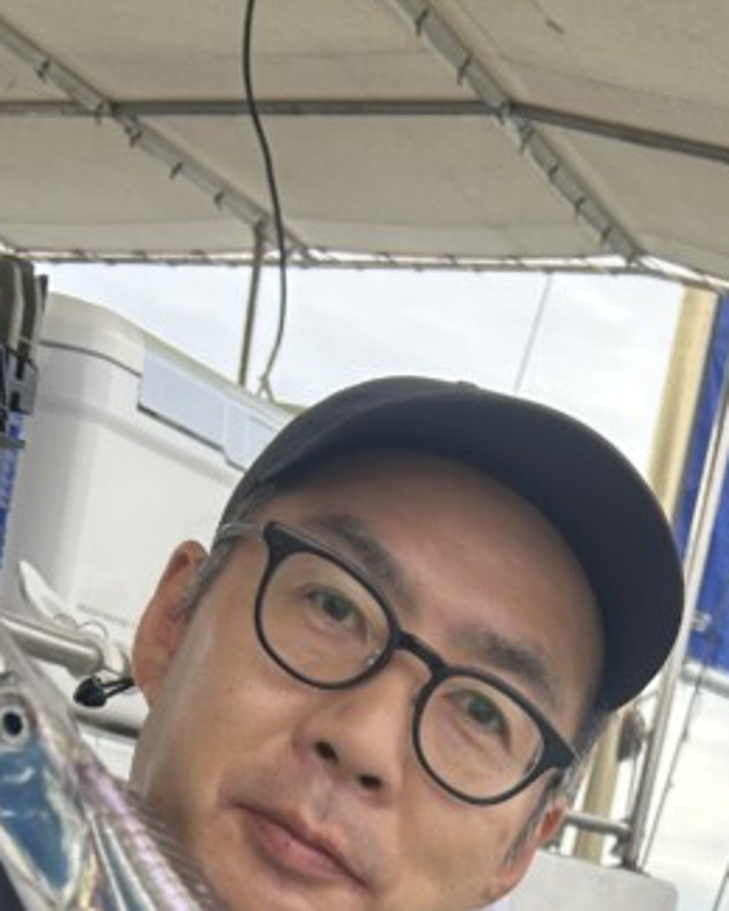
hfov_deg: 19.5
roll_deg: -12.8
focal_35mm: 78
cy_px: 1315
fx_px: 2104
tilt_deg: -11.0
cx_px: 566
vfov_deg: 21.1
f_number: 1.5
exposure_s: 1/203
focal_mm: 5.7
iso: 40
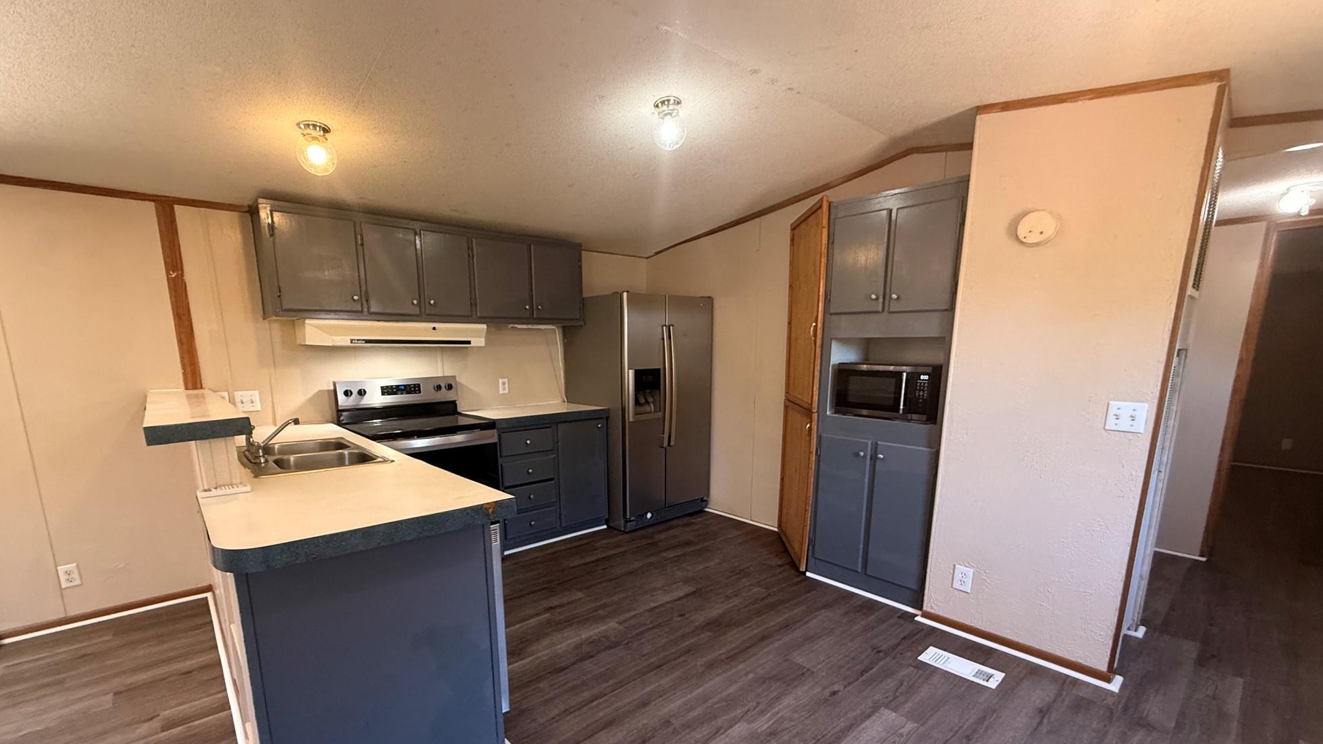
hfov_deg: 99.3
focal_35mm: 16
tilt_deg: -11.7
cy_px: 452
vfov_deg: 66.3
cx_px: 639
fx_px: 561
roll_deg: -0.8
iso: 250
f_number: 2.2
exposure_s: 1/60
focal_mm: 2.22
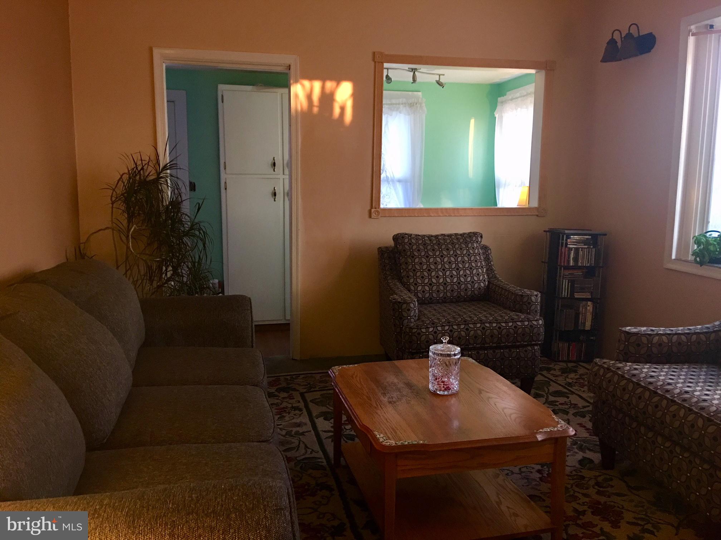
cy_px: 270
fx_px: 604
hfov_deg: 61.7
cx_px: 360
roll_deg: -0.9
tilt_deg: -7.6
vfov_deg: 48.2
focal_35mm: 29
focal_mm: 4.15
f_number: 2.2
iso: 80
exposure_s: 1/10
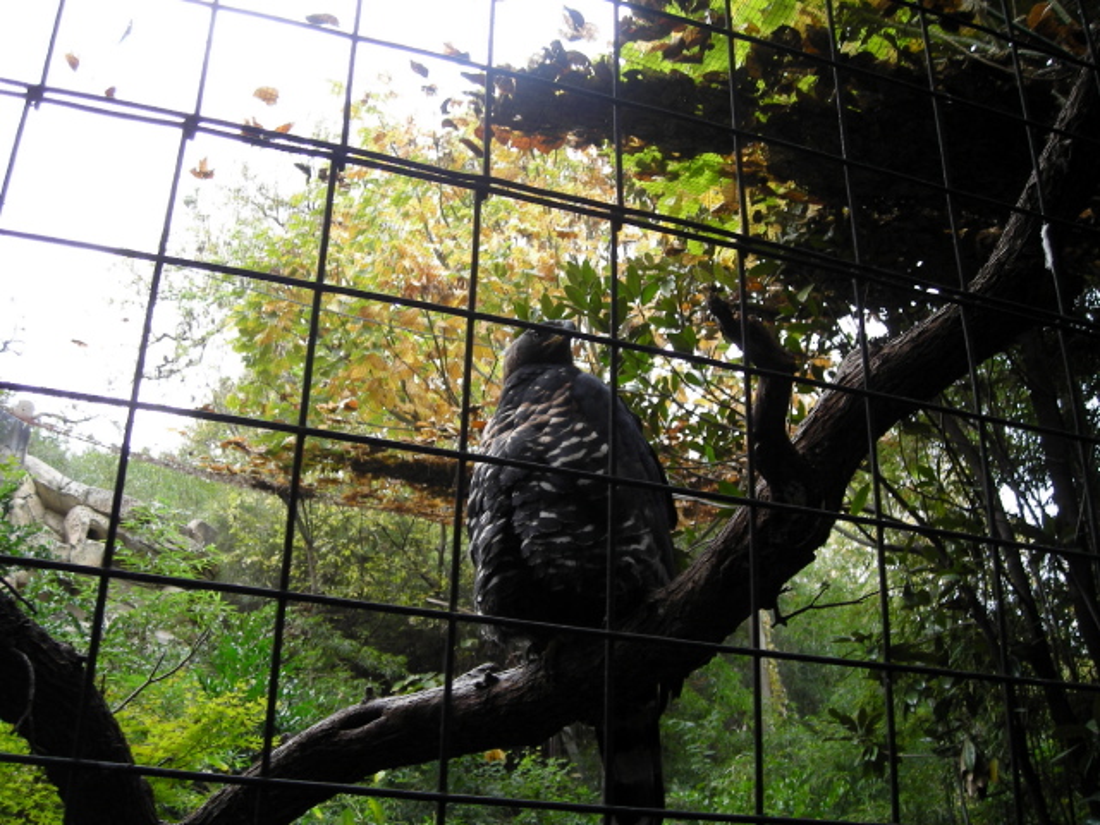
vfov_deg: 37.7
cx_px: 550
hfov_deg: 49.0
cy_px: 412
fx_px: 1208
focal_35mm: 38
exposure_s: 1/37.2
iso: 51
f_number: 3.2
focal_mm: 6.3
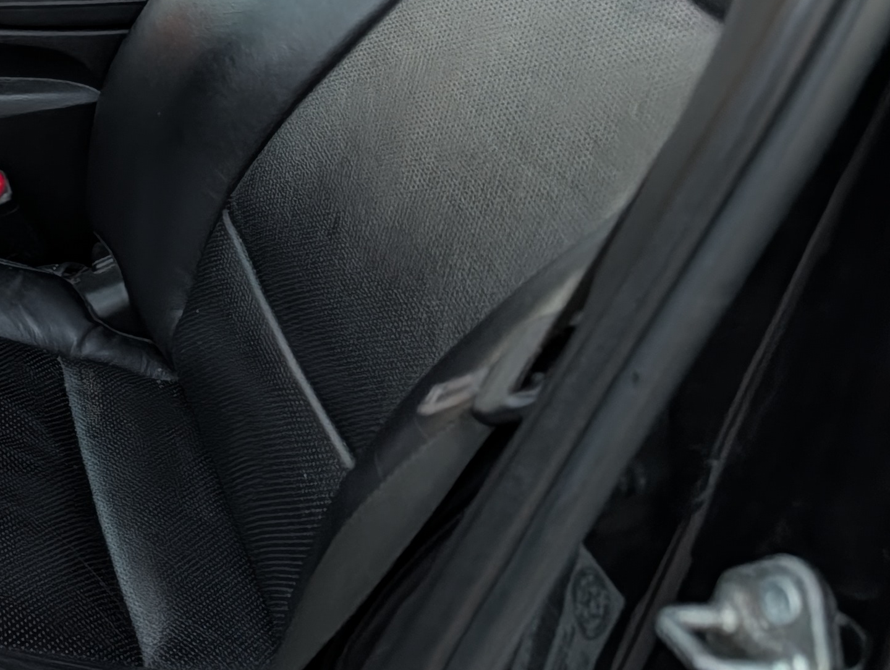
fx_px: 1751
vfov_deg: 21.3
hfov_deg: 23.9
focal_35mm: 68
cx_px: -357
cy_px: 101
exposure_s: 1/21
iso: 39
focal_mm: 6.9
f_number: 1.68
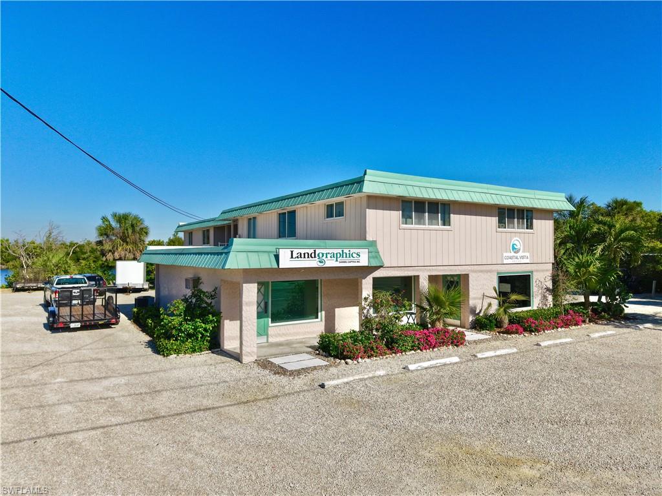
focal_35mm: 24
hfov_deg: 71.6
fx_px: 459
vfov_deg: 56.8
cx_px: 331
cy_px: 248
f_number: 1.8
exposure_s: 1/800
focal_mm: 8.67
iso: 100
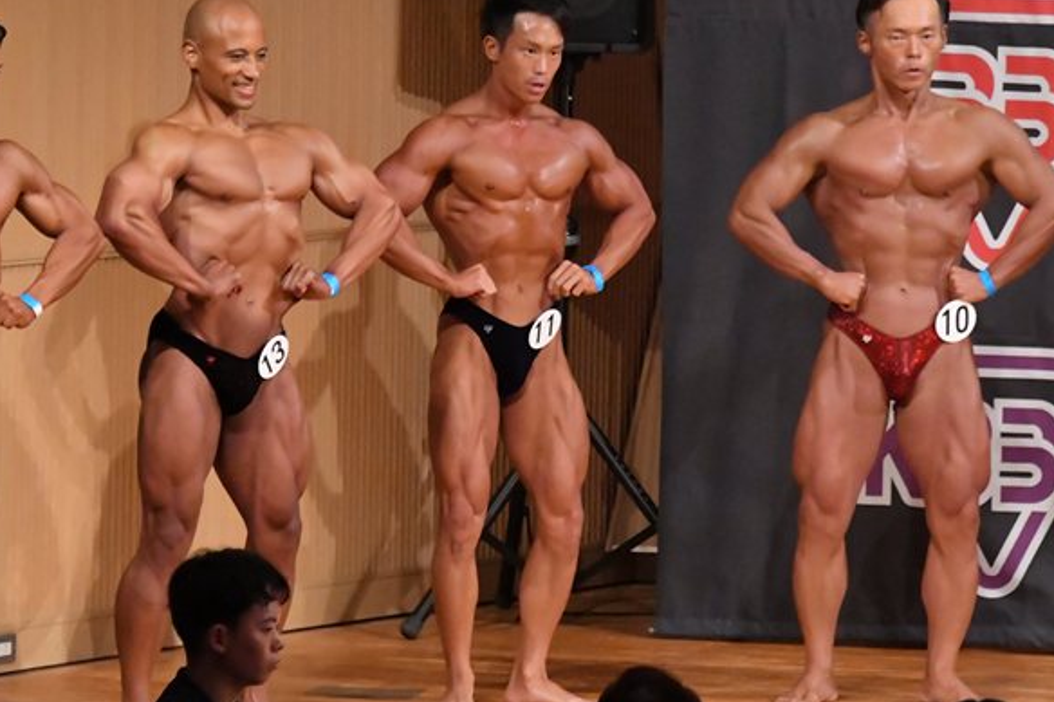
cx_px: 429
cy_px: 392
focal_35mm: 358
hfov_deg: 5.8
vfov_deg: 3.8
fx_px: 10478
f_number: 5.6
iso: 11400
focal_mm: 180
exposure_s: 1/400
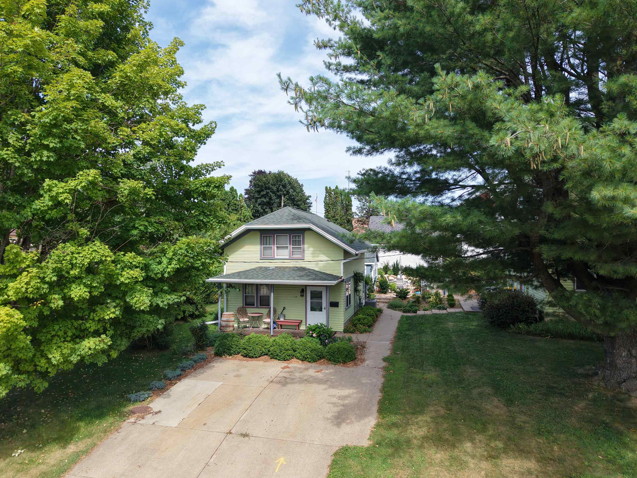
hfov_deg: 69.4
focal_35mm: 25
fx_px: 460
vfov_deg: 54.9
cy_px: 241
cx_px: 316
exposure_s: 1/1250
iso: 100
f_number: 1.8
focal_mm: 8.67
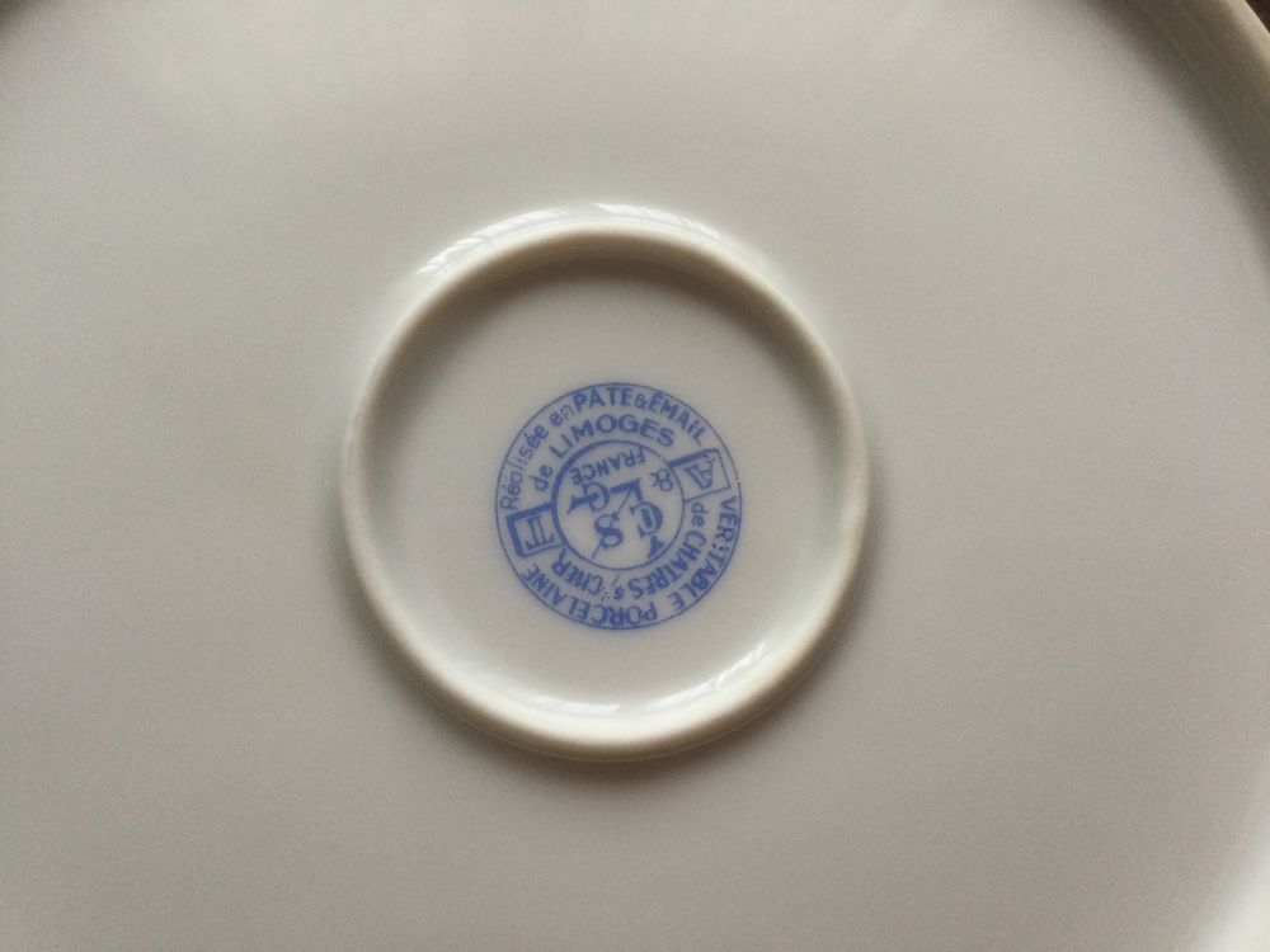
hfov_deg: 58.4
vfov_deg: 45.4
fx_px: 1137
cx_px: 635
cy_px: 476
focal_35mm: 31
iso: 64
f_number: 2.4
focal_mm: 3.3
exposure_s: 1/33
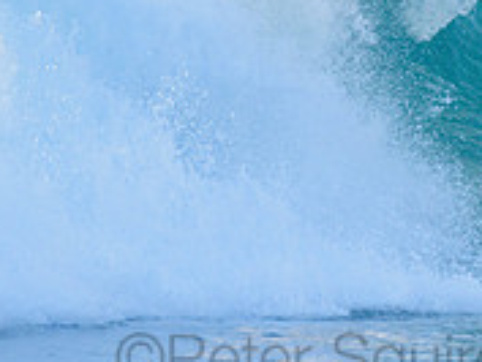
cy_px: -94
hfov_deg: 1.3
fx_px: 21932
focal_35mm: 1574
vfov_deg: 0.9
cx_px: 327
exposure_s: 1/2000
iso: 800
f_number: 5.6
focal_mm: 500
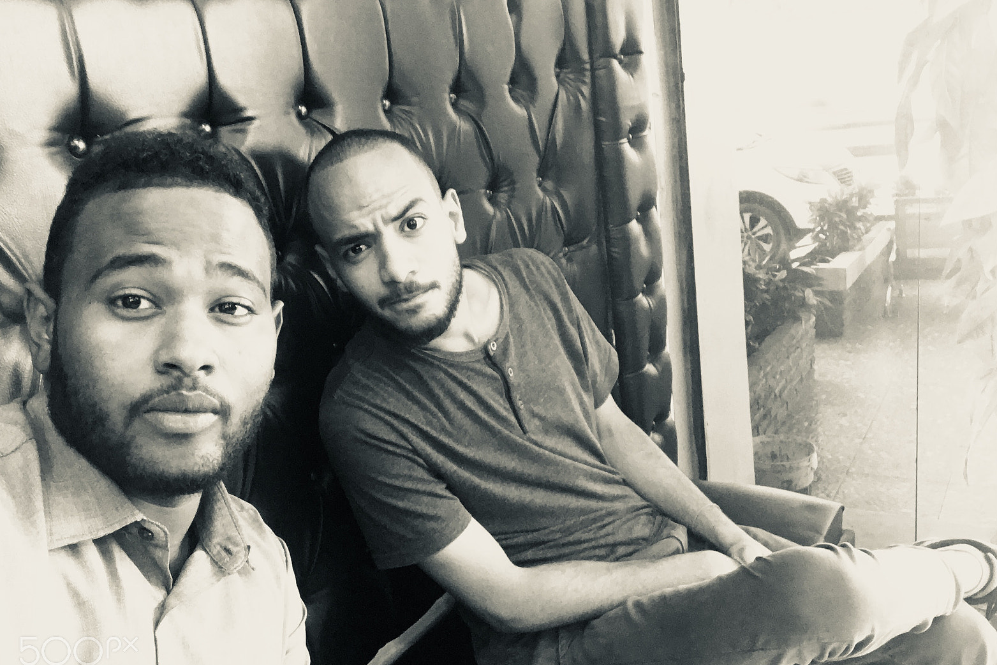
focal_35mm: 33
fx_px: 914
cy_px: 352
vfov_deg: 40.0
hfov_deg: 57.2
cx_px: 490
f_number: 2.2
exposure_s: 1/17
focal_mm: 2.65
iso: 125
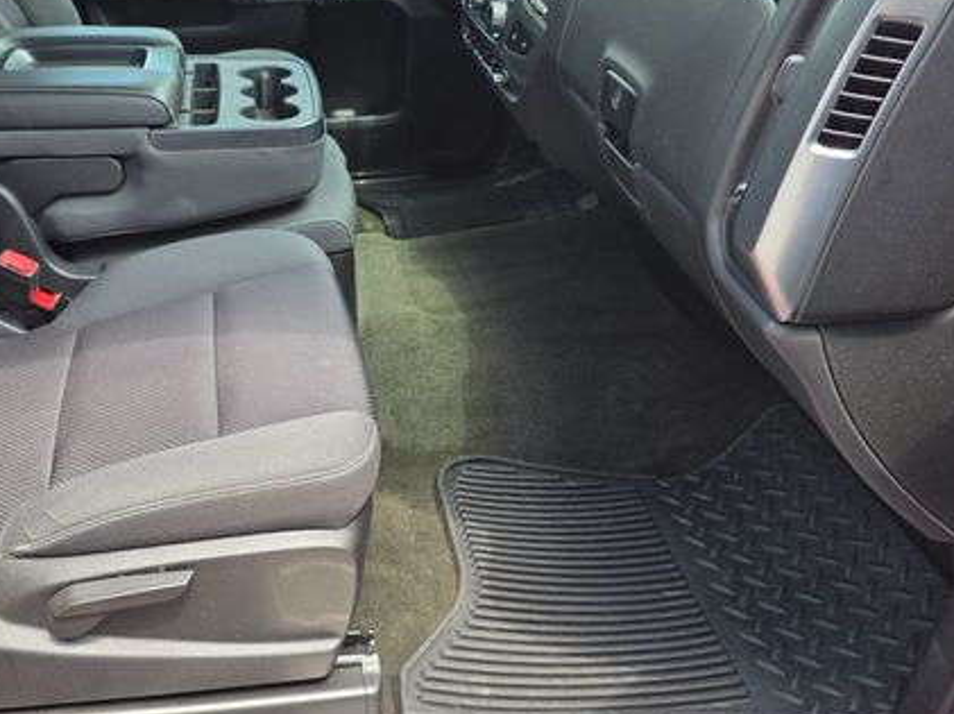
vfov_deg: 40.6
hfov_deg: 50.8
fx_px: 964
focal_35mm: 35
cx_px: 254
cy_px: 347
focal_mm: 6.3
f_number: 1.7
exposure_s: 1/180
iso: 32
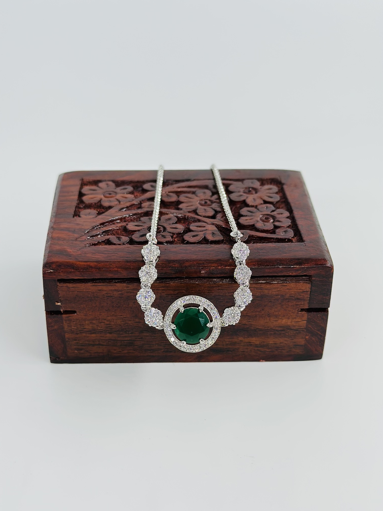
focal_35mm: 48
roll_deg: -2.2
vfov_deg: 39.7
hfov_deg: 30.3
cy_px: 256
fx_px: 708
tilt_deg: -30.3
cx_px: 192
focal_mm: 6.86
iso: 80
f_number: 1.78
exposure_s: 1/1185
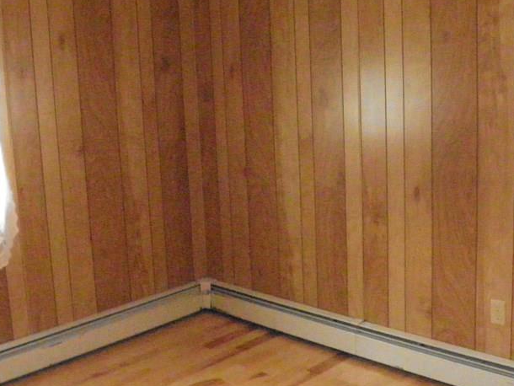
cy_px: 166
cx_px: 270
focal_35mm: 47
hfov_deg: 40.4
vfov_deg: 30.9
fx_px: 698
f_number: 2.8
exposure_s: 1/30
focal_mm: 4.9
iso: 1600
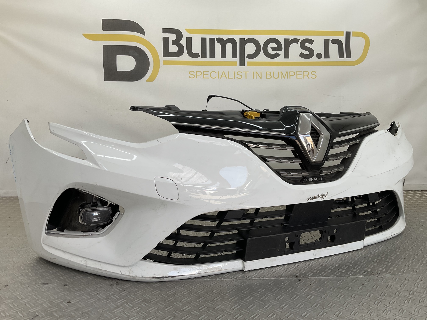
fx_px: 358
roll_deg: -0.2
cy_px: 160
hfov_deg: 61.7
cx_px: 214
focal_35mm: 29
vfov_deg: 48.2
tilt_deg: -8.7
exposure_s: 1/201
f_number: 1.8
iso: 16
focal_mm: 3
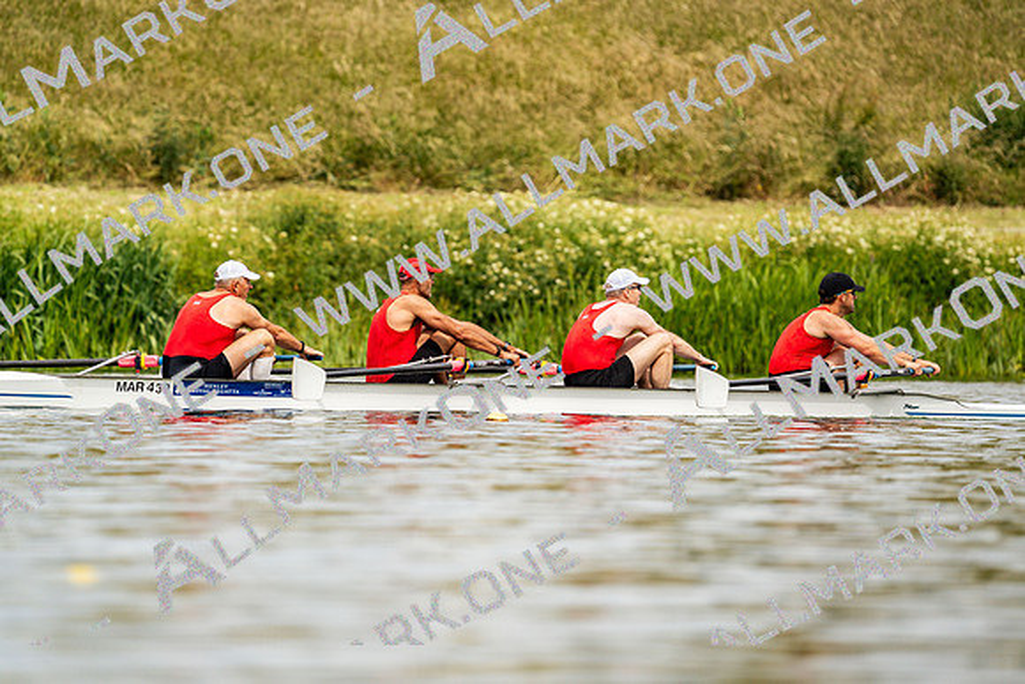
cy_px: 342
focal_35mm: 463
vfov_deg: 3.0
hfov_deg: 4.5
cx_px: 512
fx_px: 13185
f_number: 6.3
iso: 200
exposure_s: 1/2000
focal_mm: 463
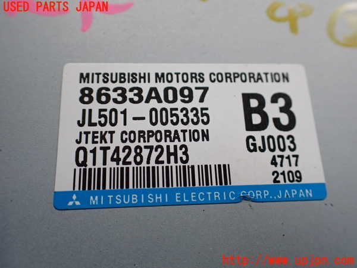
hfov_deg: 60.0
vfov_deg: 46.8
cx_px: 178
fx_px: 309
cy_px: 134
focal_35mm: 30
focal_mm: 5.4
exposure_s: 1/125
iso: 320
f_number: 2.3
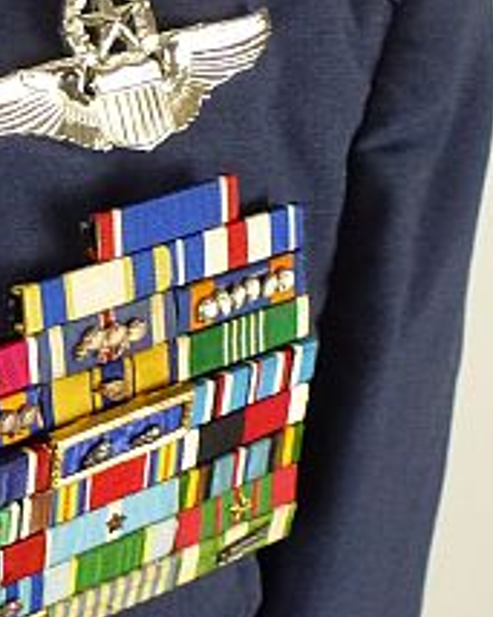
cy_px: 164
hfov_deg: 12.5
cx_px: -608
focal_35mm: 102
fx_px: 1862
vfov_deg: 18.7
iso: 200
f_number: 3.5
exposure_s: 1/60
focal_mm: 5
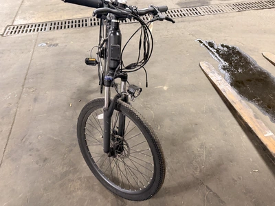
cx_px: 138
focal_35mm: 24
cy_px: 103
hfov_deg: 71.6
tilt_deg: -40.6
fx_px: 191
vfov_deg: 56.8
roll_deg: +10.3
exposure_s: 1/40
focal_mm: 6.76
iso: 640
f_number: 1.78
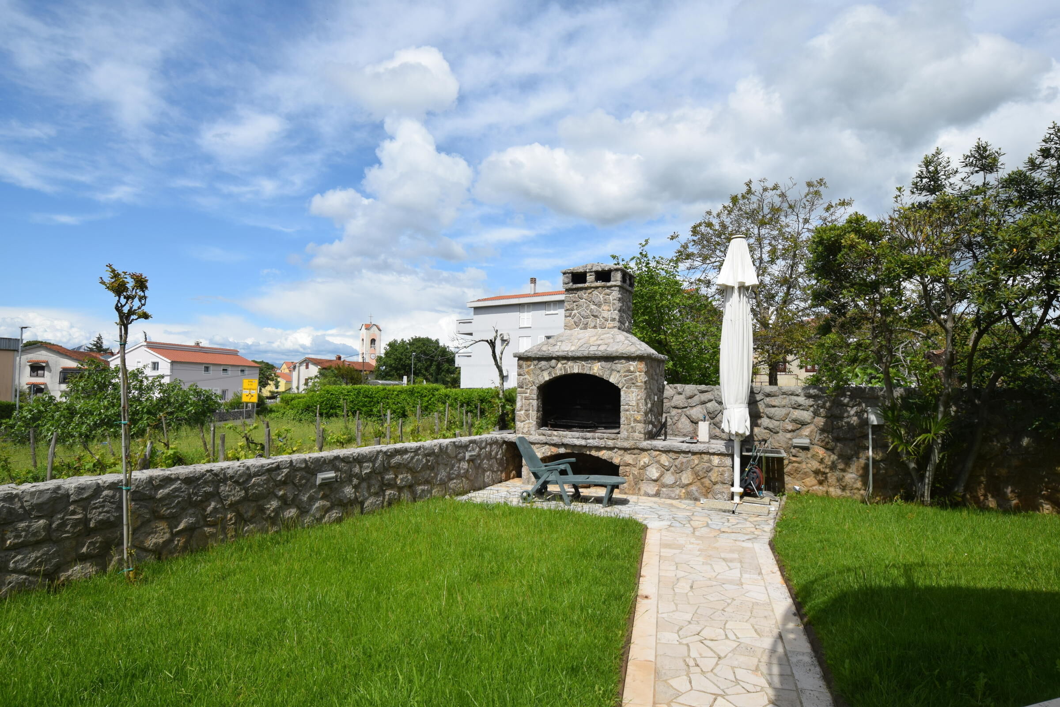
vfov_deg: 63.2
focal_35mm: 20
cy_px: 354
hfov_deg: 85.4
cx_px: 530
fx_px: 574
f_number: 10
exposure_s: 1/400
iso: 200
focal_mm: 13
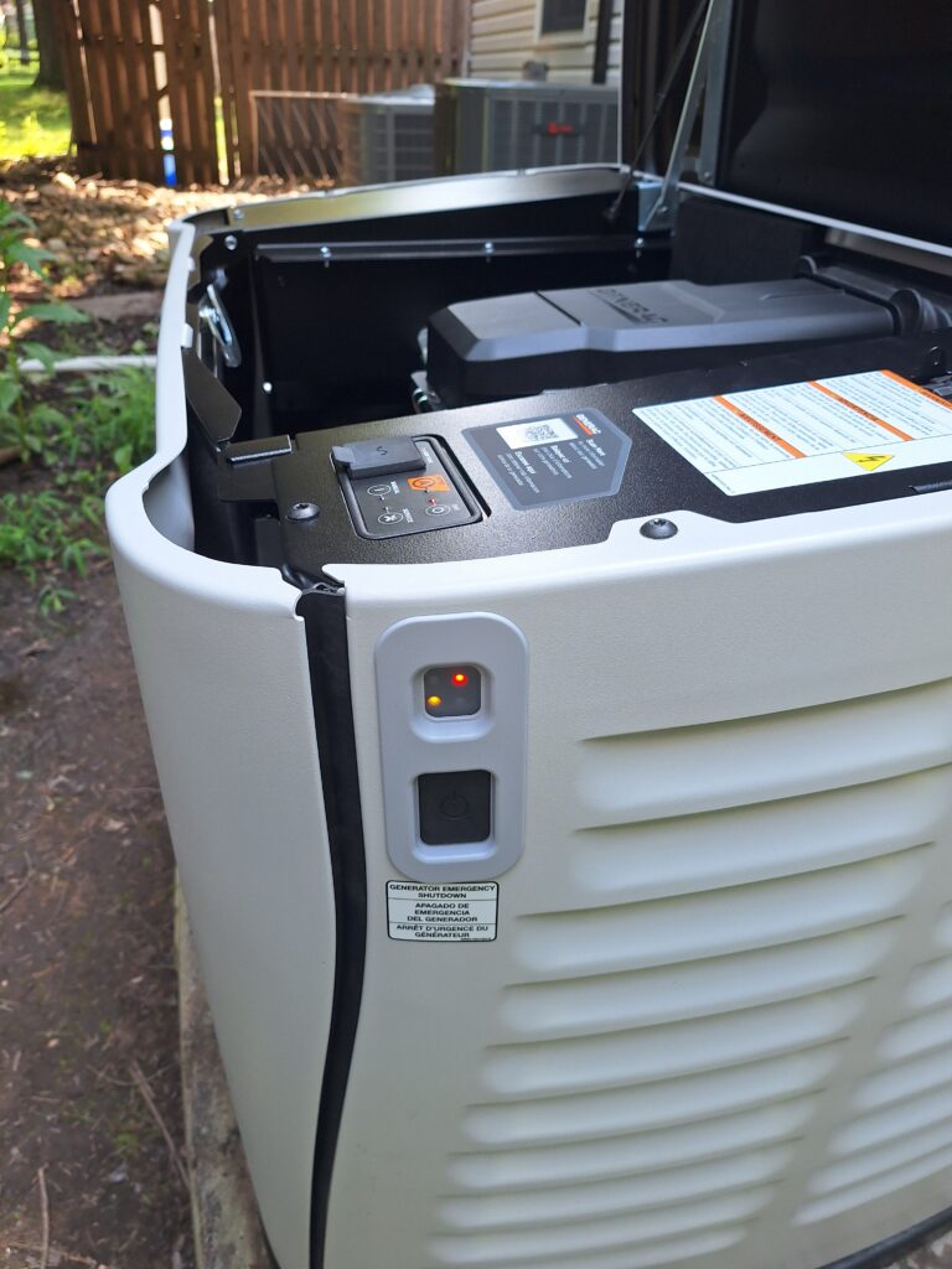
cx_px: 476
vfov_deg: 73.9
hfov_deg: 58.9
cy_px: 634
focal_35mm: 23
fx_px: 843
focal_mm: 5.54
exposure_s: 1/331
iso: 40
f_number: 1.8
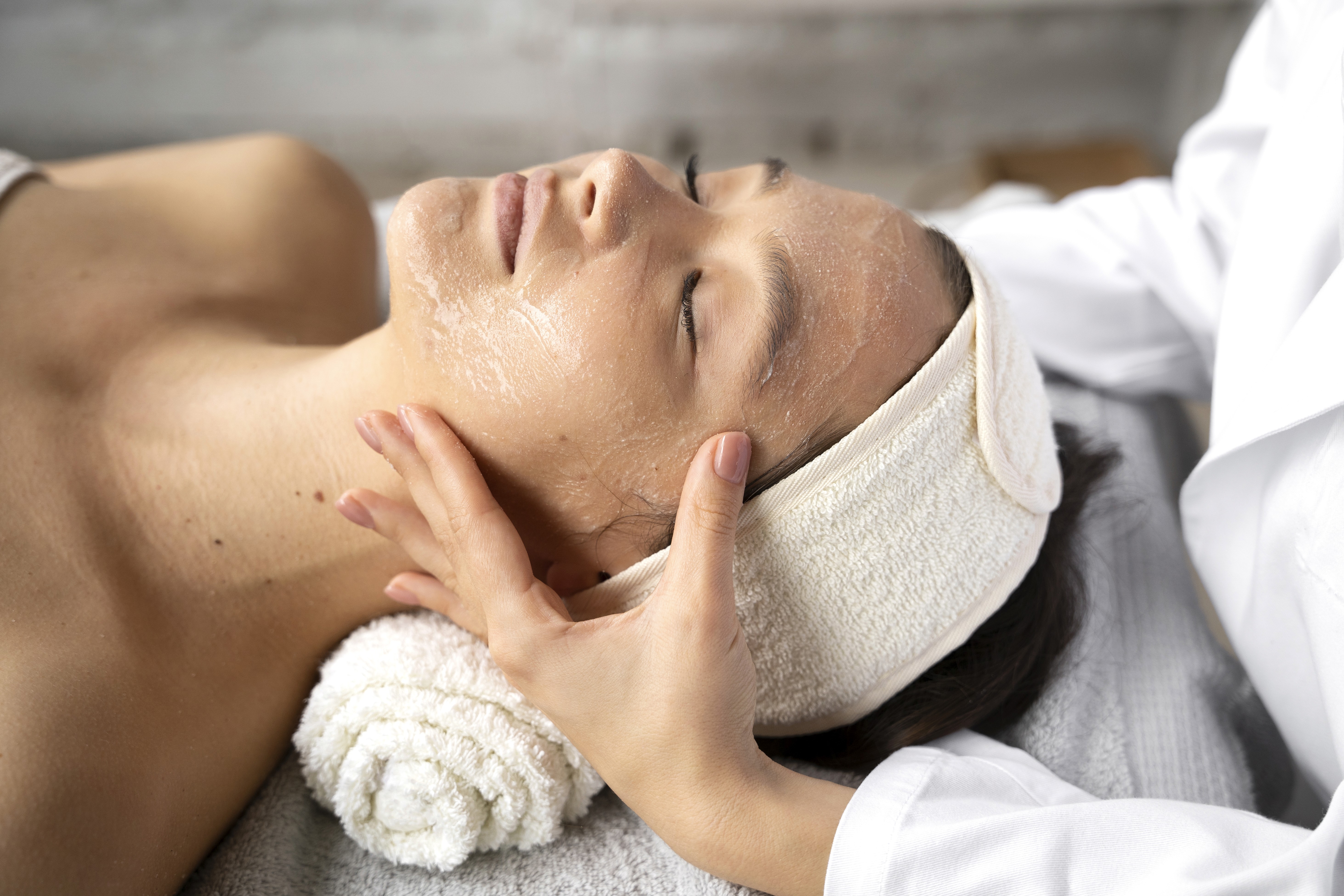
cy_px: 448
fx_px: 1654
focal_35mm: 44
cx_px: 672
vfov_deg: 30.3
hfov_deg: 44.2
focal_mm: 44.3
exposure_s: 1/160
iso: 320
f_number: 3.5
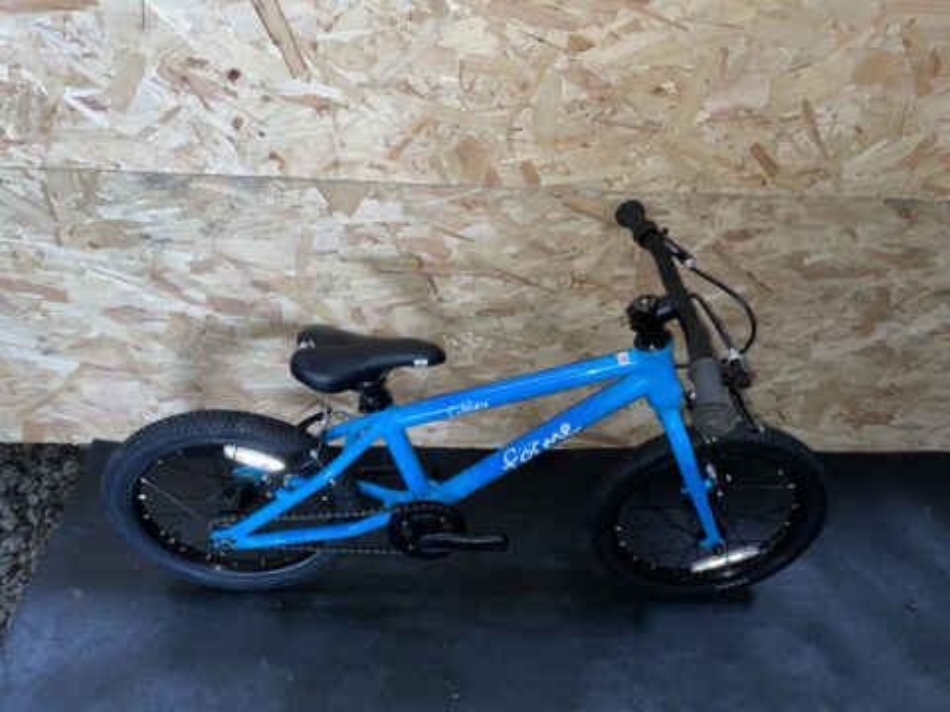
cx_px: 475
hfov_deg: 67.3
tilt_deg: -42.2
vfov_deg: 53.1
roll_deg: -4.2
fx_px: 714
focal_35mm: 26
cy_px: 356
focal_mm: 4.2
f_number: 1.6
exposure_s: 1/17
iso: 50
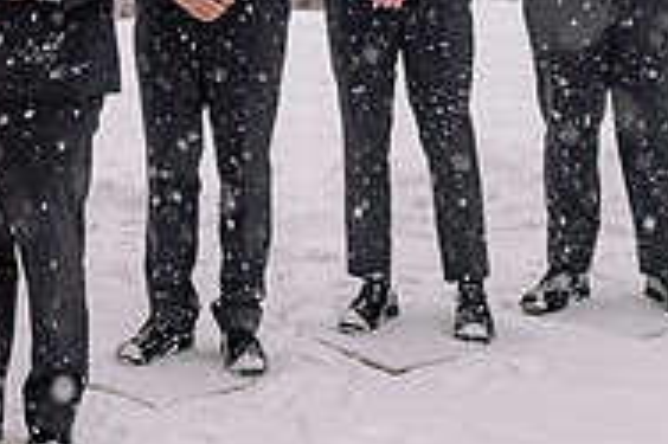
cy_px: -169
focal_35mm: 108
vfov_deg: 12.2
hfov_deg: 18.3
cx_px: -43
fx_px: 2002
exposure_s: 1/250
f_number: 2
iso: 200
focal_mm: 35
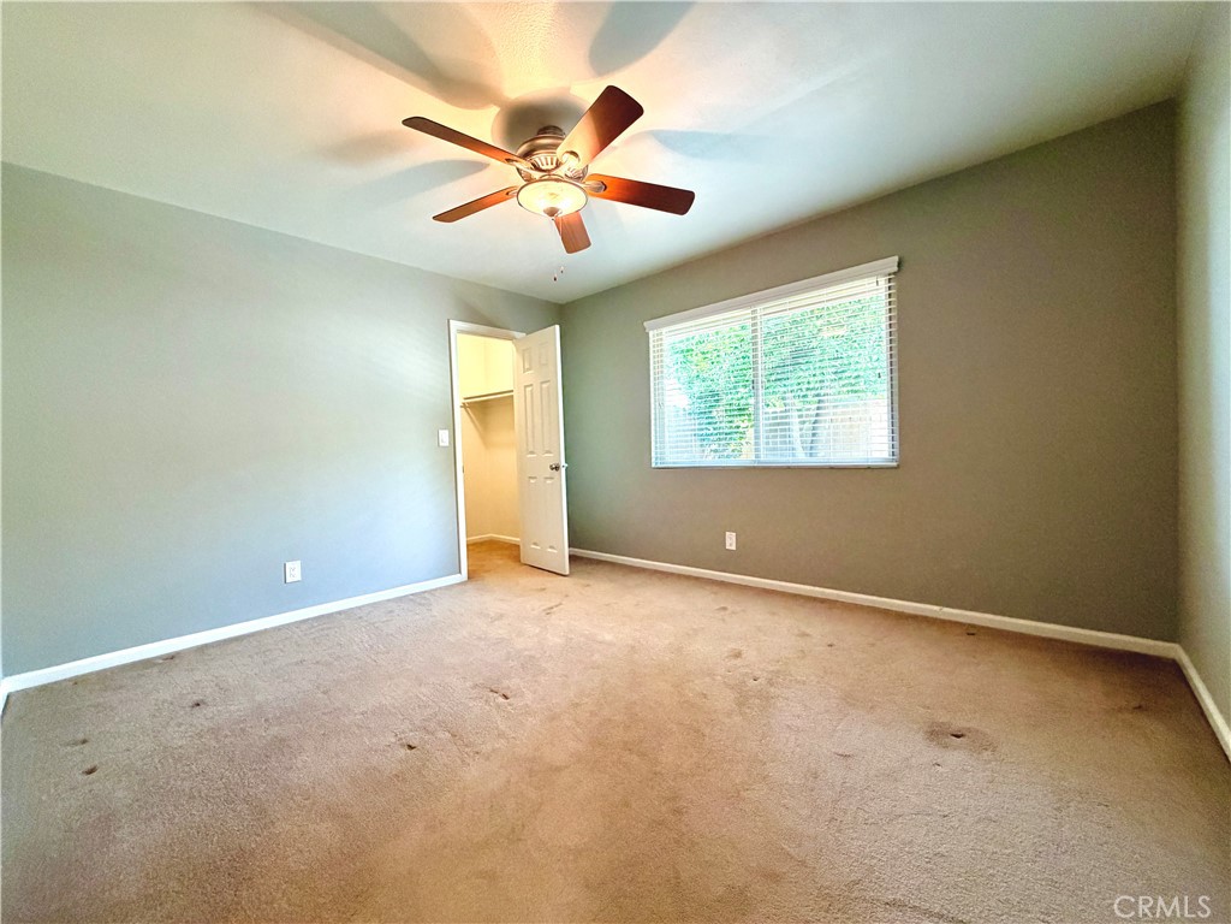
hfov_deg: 102.1
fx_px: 498
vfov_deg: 85.7
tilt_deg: -1.5
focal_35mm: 14
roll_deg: +1.9
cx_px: 616
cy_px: 462
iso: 500
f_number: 2.2
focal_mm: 2.22
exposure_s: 1/60
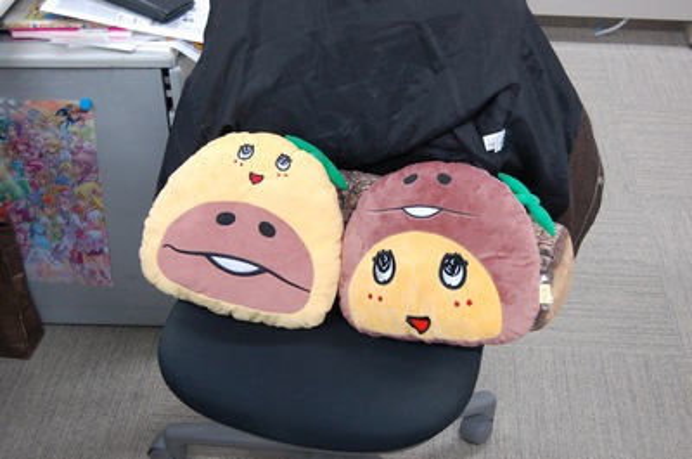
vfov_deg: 26.4
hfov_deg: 39.0
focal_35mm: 51
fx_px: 978
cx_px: 346
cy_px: 230
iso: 800
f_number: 4.5
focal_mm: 34
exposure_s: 1/40
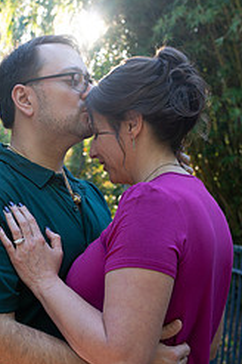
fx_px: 645
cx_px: 41
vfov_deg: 31.2
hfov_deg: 20.9
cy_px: 241
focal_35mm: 64
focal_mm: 35
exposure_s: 1/100
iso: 320
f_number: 4.5
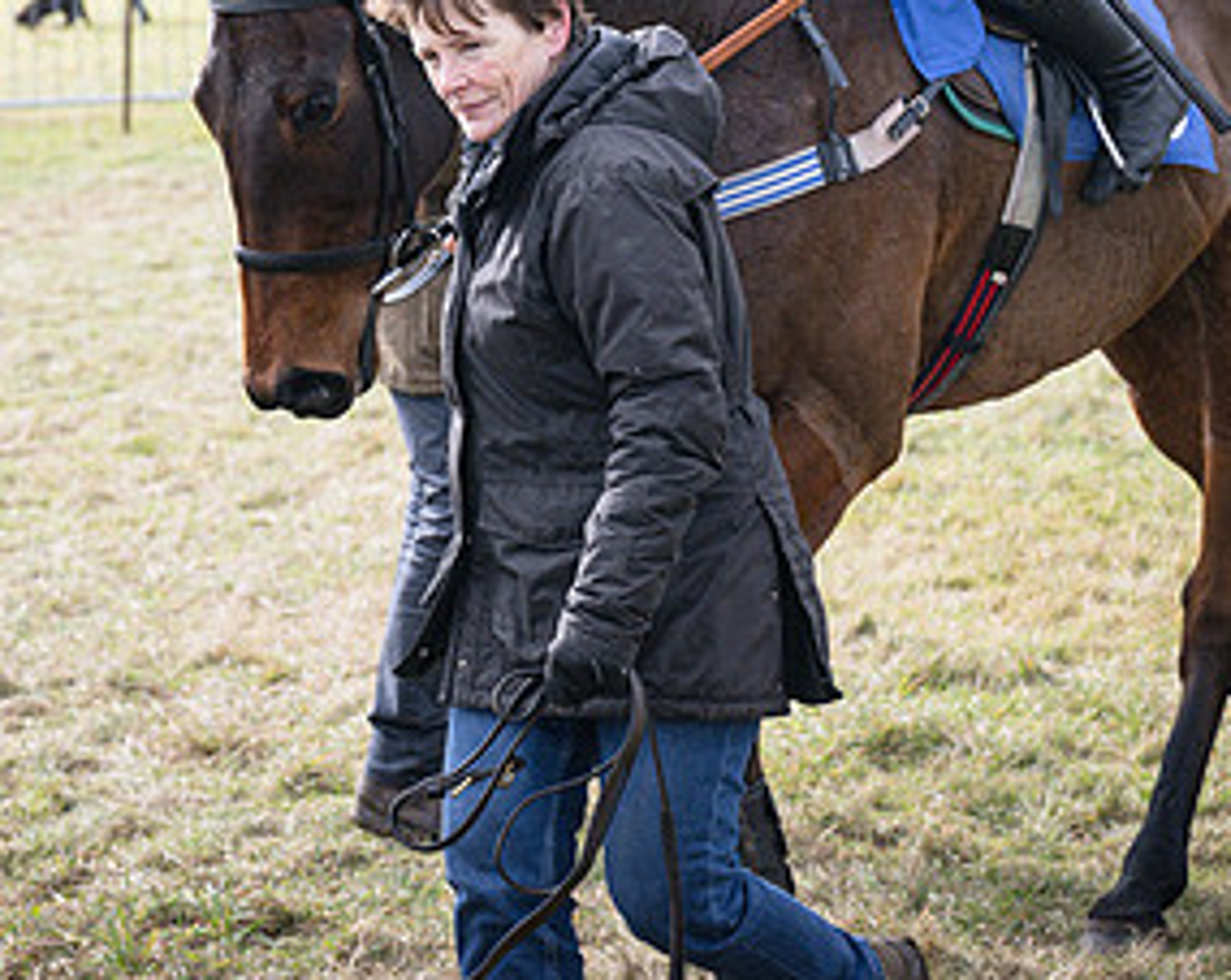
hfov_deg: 12.4
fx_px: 5674
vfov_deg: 9.8
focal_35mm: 156
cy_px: 22
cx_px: 525
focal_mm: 70
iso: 400
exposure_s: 1/1000
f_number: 5
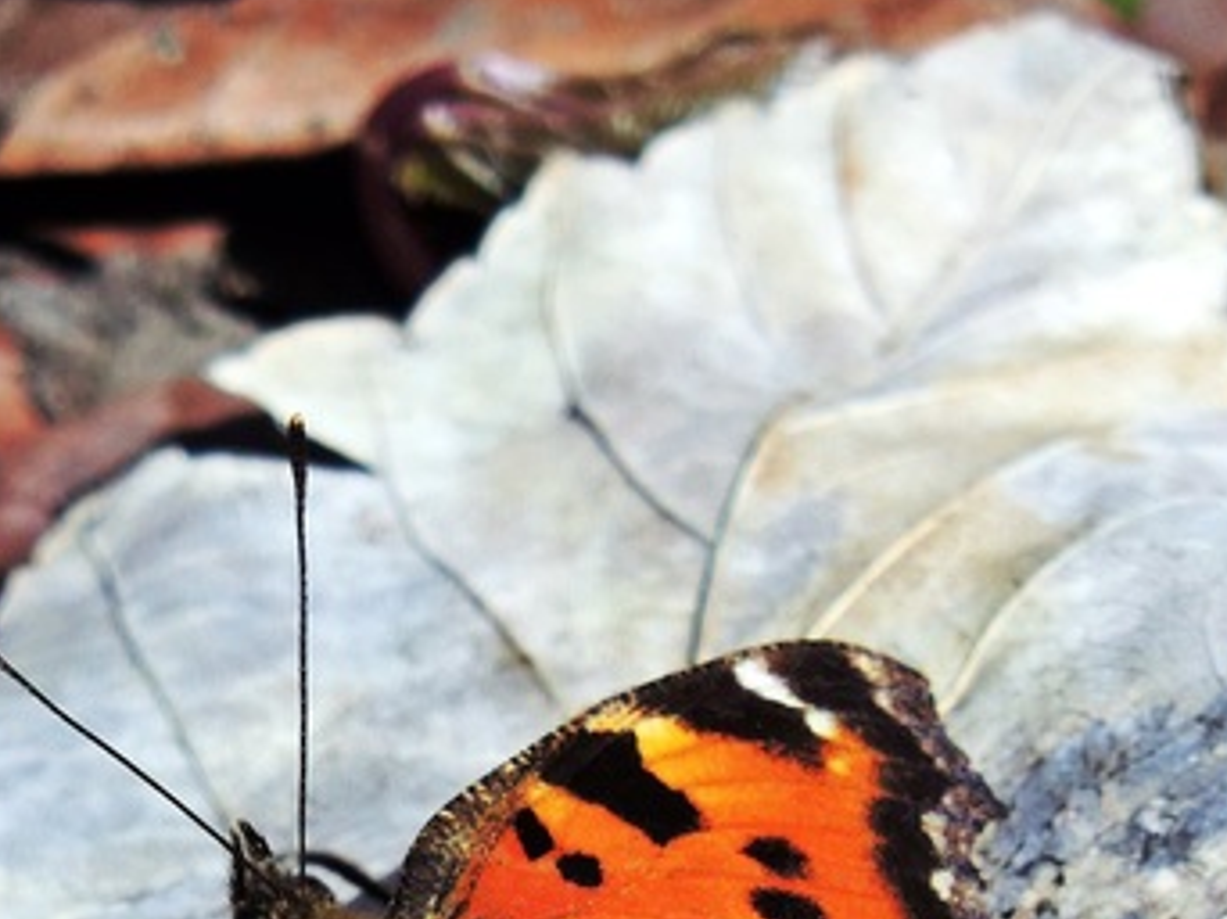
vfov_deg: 0.6
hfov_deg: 0.8
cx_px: 508
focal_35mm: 2497
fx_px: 88447
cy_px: 1037
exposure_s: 1/640
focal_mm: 180
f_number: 5.9
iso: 100
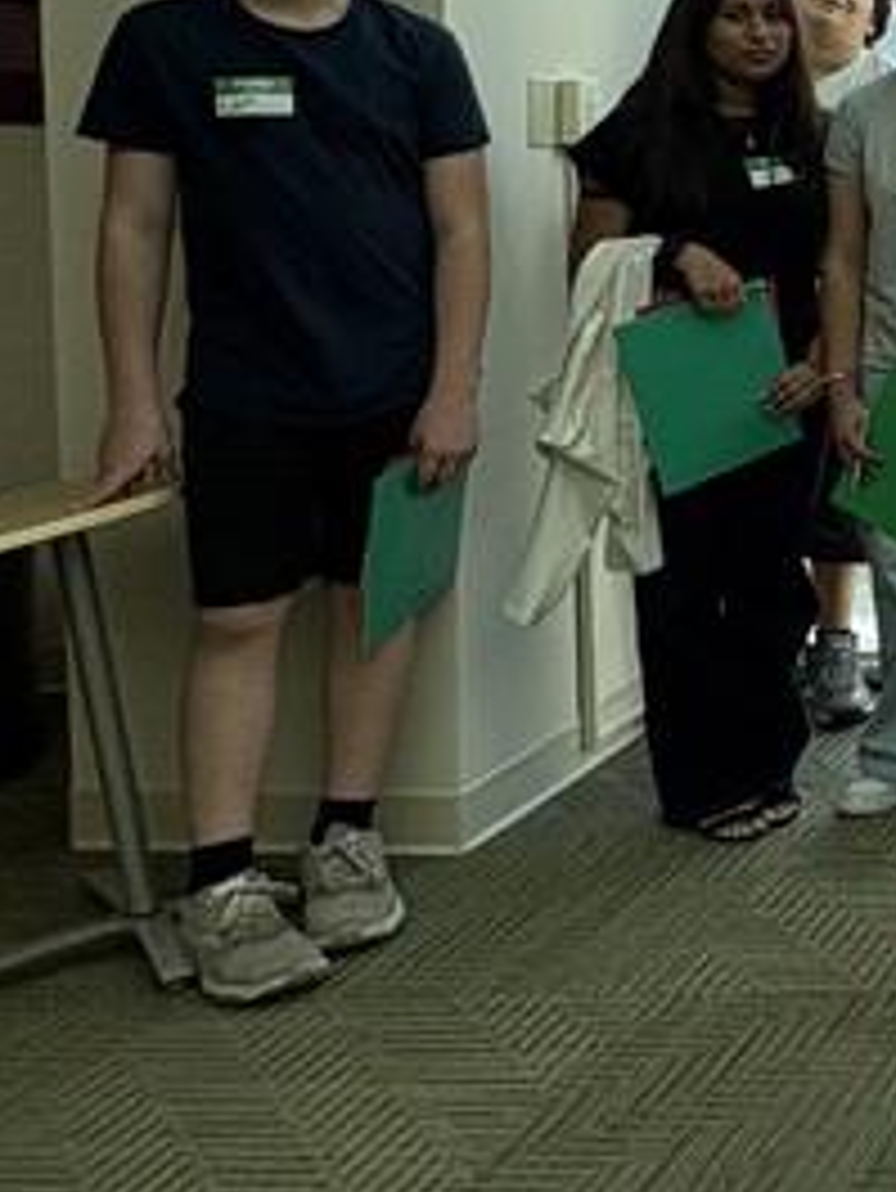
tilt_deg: -3.8
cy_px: 229
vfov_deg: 34.4
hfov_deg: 19.6
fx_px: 1862
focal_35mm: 54
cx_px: 1643
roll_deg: -1.7
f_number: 2.2
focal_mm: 2.22
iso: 64
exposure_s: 1/448
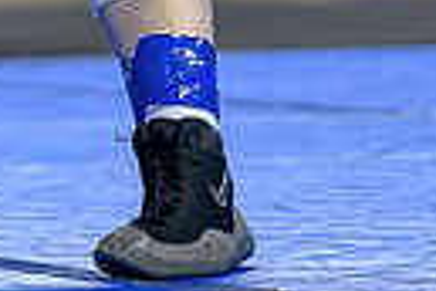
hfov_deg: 2.2
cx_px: -342
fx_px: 11287
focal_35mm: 932
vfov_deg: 1.5
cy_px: -558
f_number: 2.8
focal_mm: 145
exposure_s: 1/800
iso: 2000
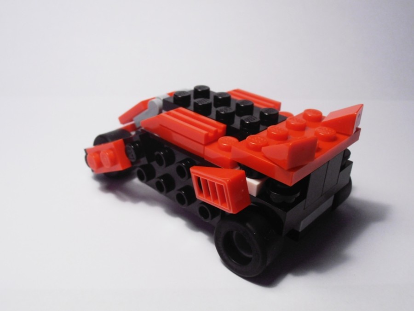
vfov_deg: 38.7
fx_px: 443
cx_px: 207
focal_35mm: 37
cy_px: 156
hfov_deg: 50.1
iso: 80
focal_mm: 6.61
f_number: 3.9
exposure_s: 1/125
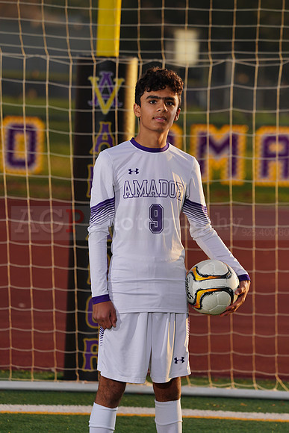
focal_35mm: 300
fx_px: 3610
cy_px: 216
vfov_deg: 6.9
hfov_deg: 4.6
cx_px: 144
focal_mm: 300
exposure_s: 1/200
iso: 100
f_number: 8
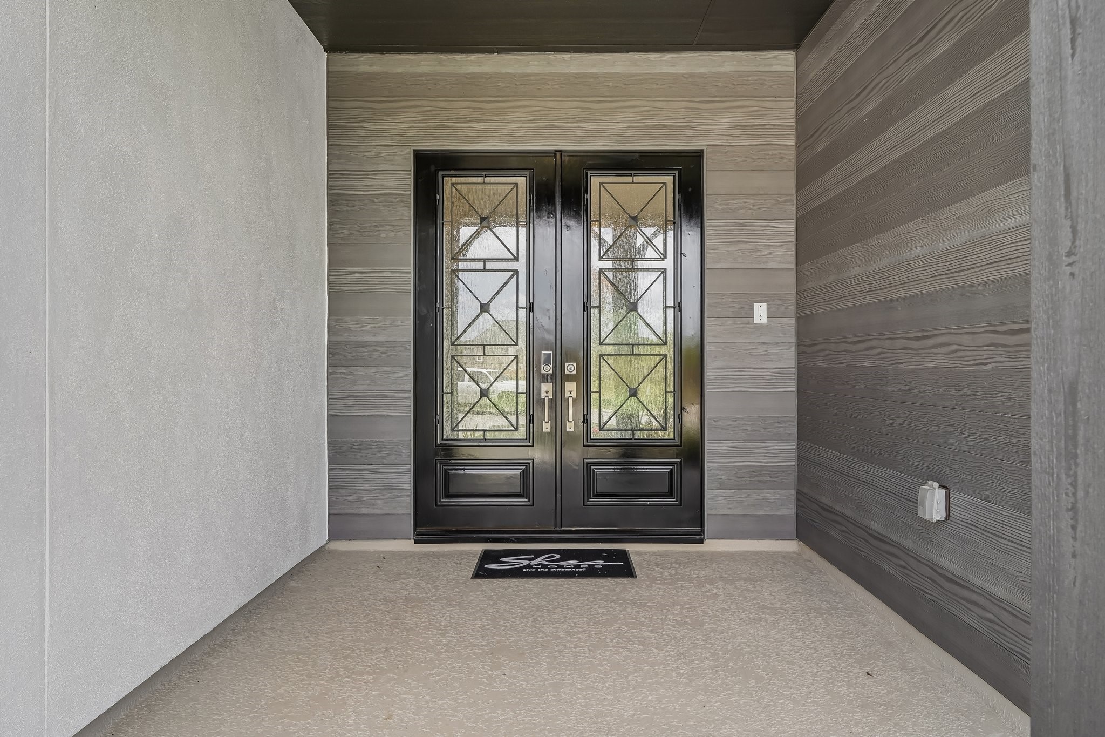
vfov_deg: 51.3
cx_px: 552
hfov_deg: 71.5
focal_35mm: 25
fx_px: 767
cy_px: 368
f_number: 8
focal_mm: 25
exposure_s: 1/100
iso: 500
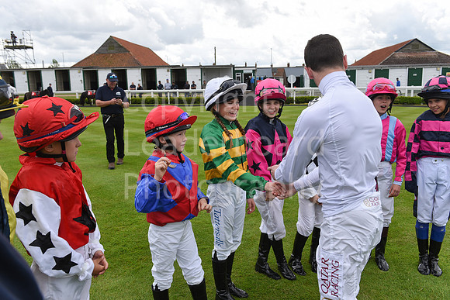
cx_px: 225
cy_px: 150
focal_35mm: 31
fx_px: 388
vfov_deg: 42.3
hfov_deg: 60.3
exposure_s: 1/1250
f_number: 5.6
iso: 400
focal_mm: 31
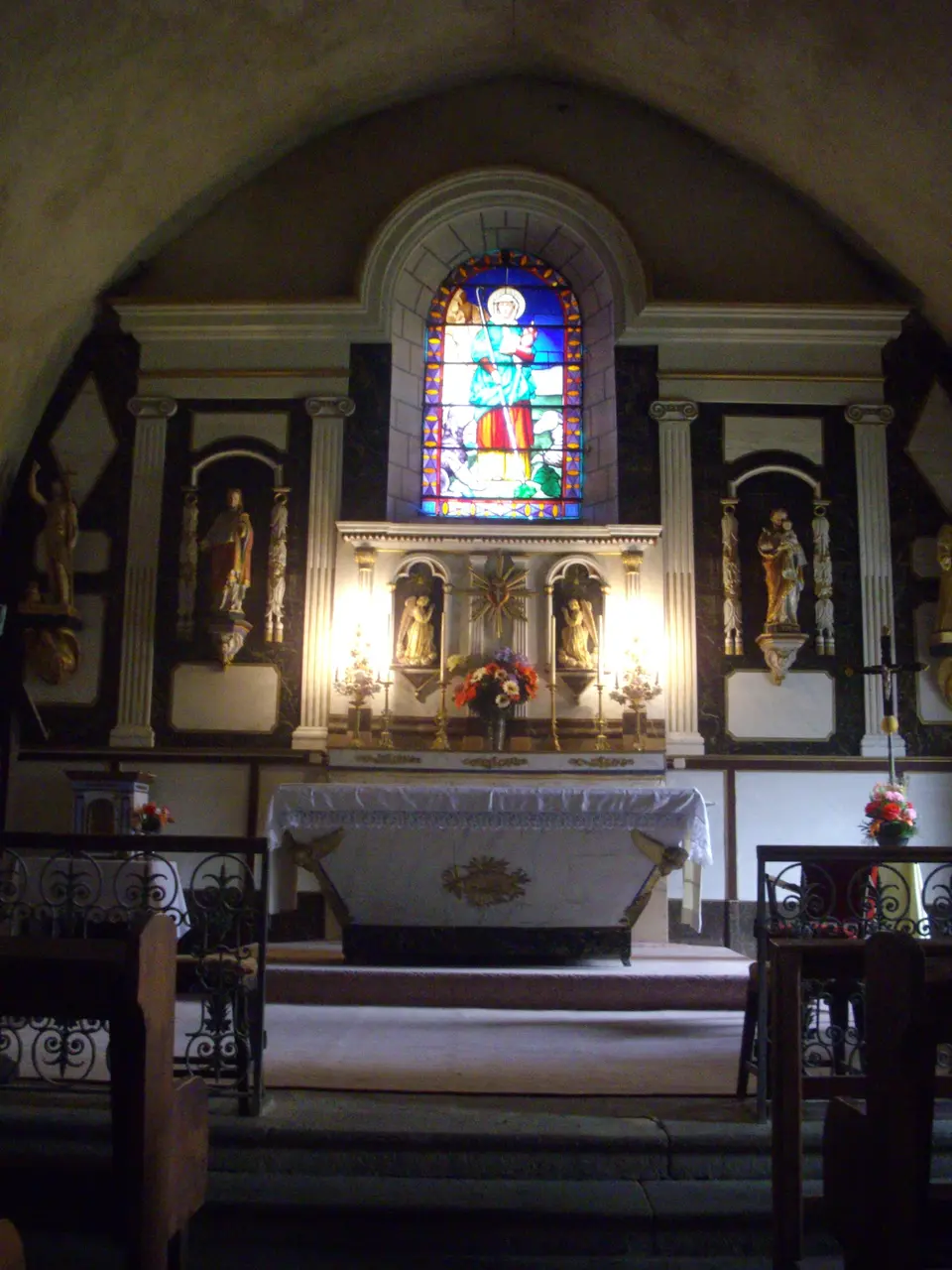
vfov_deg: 50.1
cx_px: 476
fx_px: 1357
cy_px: 635
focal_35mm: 37
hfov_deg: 38.7
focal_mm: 6.2
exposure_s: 1/15
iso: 400
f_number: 2.8
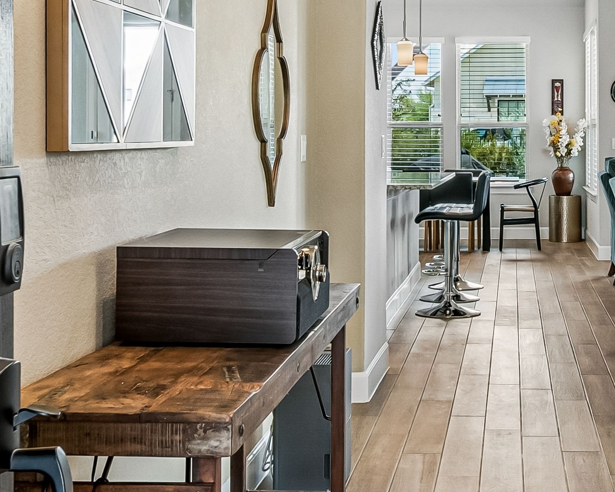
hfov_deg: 29.9
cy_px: 146
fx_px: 1128
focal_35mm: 62
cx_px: 472
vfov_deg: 24.4
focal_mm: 11.5
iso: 320
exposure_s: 1/50
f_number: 8
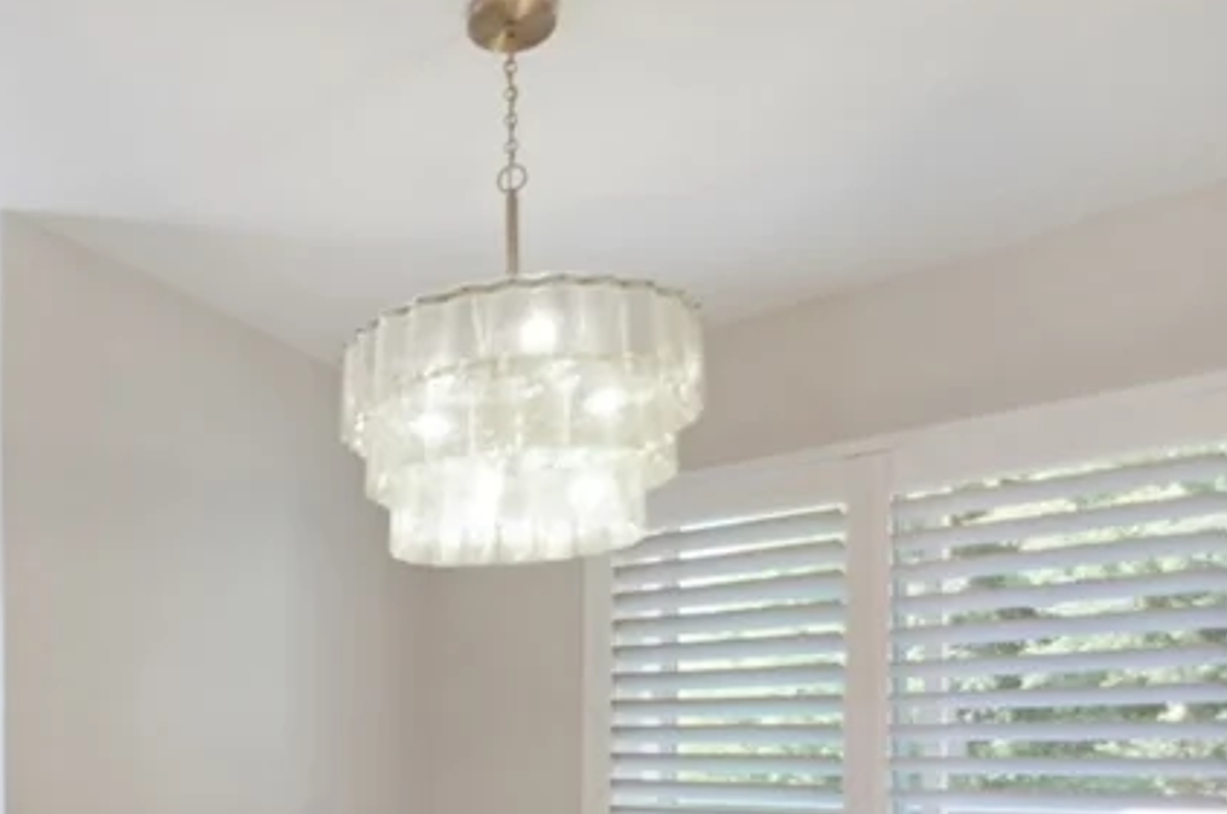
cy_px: 759
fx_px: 1123
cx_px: 57
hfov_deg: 49.1
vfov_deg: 36.9
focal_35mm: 33
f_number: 2.8
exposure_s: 1/10
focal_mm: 11
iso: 100
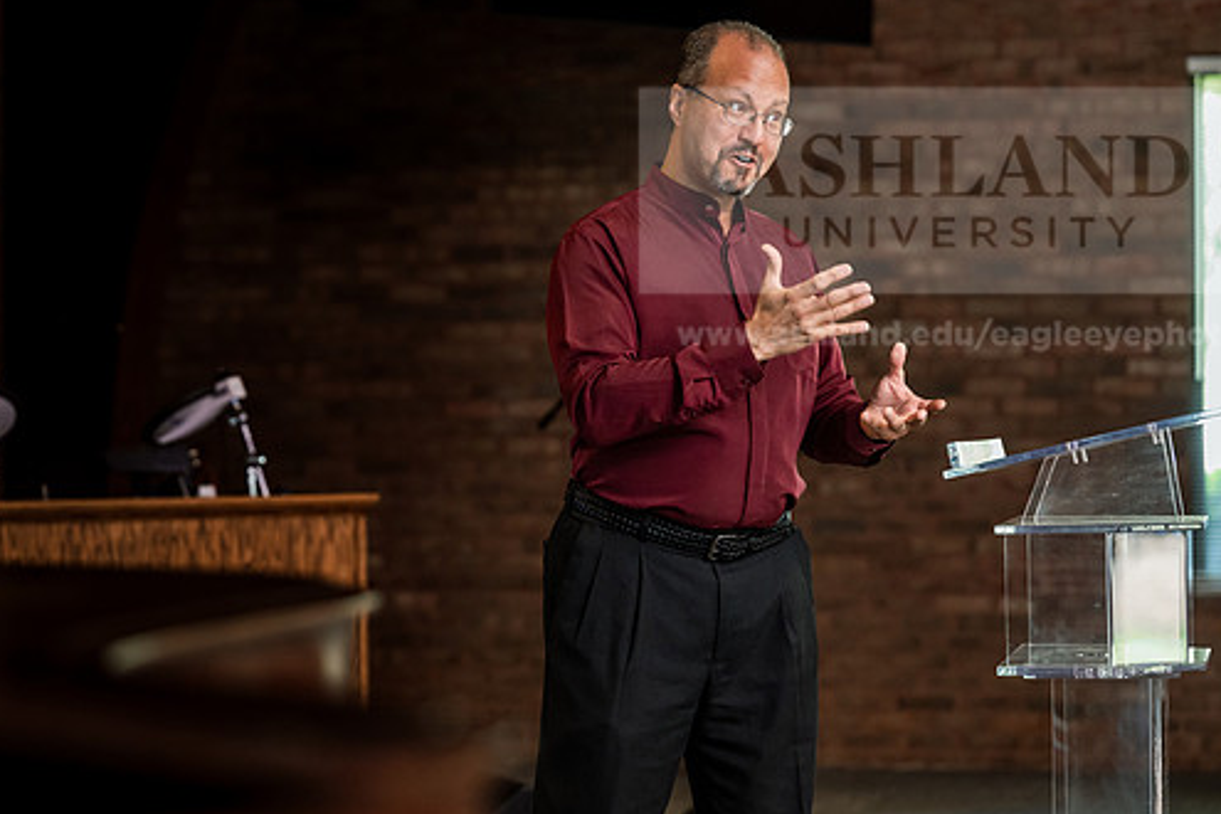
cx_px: 565
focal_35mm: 109
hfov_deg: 18.8
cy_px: 386
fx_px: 3697
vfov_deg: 12.6
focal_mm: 93
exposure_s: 1/200
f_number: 3.2
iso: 2000
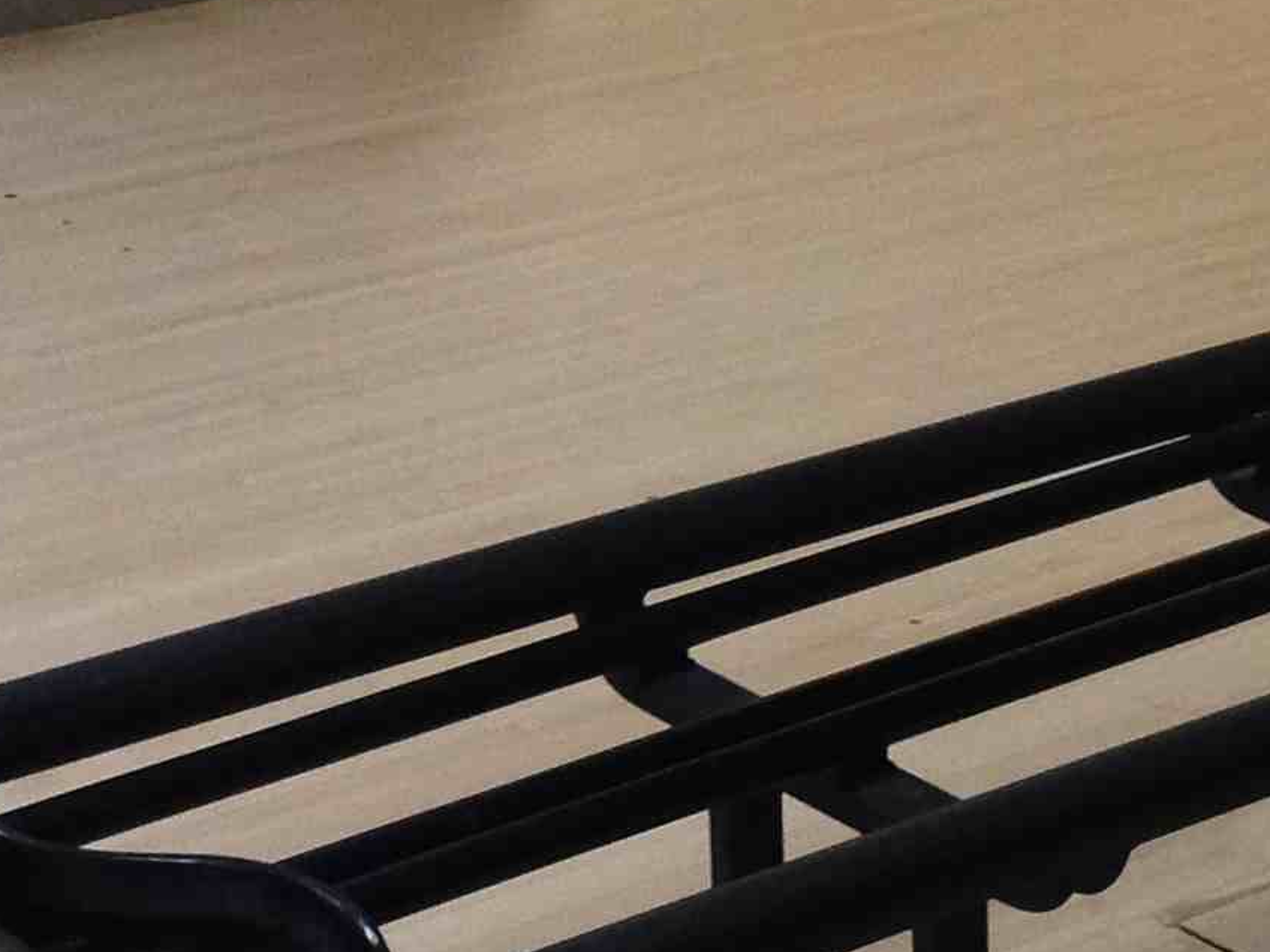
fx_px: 4659
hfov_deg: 15.4
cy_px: -34
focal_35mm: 127
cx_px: 1035
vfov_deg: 11.5
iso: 200
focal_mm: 4.12
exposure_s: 1/20
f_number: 2.4
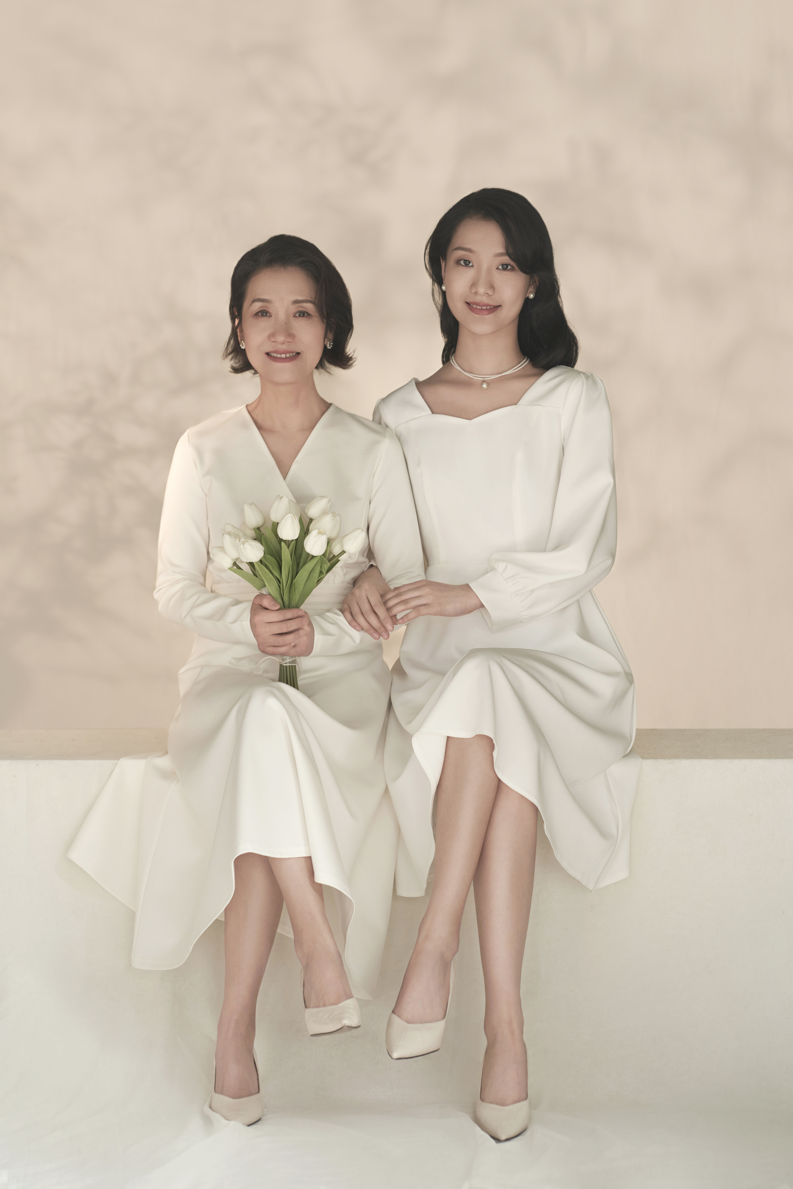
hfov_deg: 16.1
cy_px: 594
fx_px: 2808
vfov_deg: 23.9
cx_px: 396
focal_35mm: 85
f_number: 4.5
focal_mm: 85
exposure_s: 1/160
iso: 250
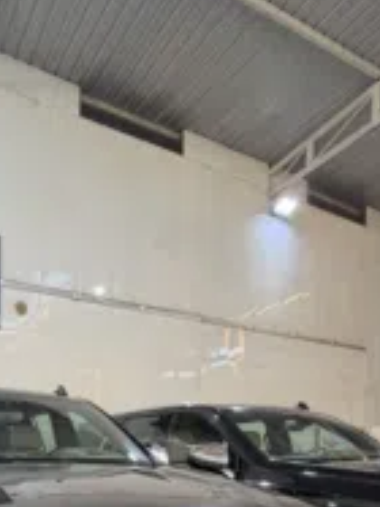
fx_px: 440
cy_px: 499
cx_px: 65
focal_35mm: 30
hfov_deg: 44.0
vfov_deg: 49.7
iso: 200
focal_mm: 2.22
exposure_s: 1/100
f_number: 2.2
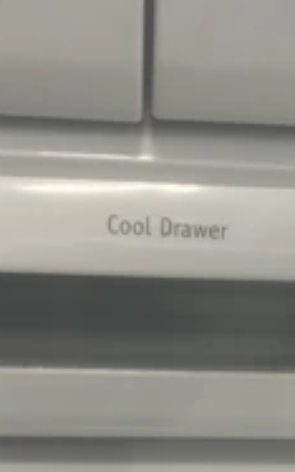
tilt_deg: -40.7
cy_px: 374
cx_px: 214
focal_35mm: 59
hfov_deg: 21.9
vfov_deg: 33.6
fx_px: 758
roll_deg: -4.1
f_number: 1.6
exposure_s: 1/60
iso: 80
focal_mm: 5.1
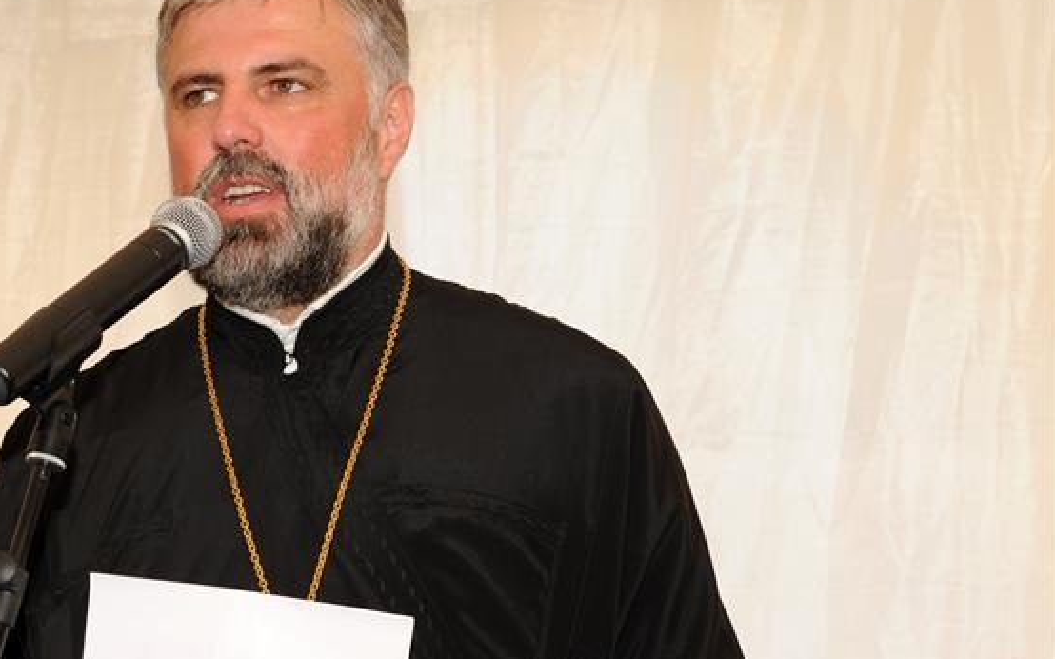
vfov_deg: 12.7
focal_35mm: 103
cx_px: 295
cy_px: 265
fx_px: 2961
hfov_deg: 20.1
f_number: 10
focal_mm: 70
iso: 200
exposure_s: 1/125
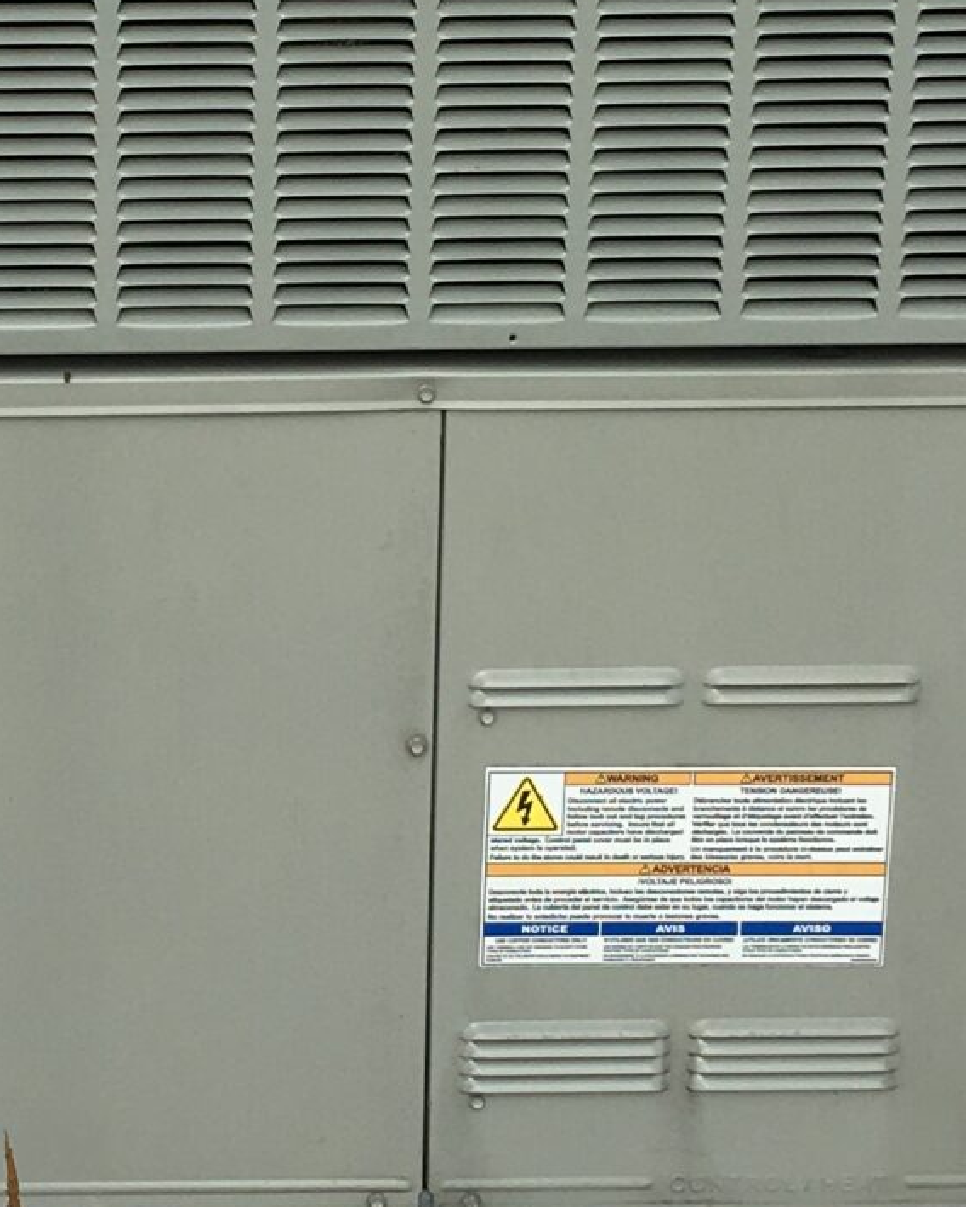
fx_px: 3645
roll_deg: -1.5
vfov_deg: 18.7
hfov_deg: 14.8
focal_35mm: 102
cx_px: -37
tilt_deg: -14.3
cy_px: 362
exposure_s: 1/2481
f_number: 2.2
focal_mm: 4.15
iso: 25
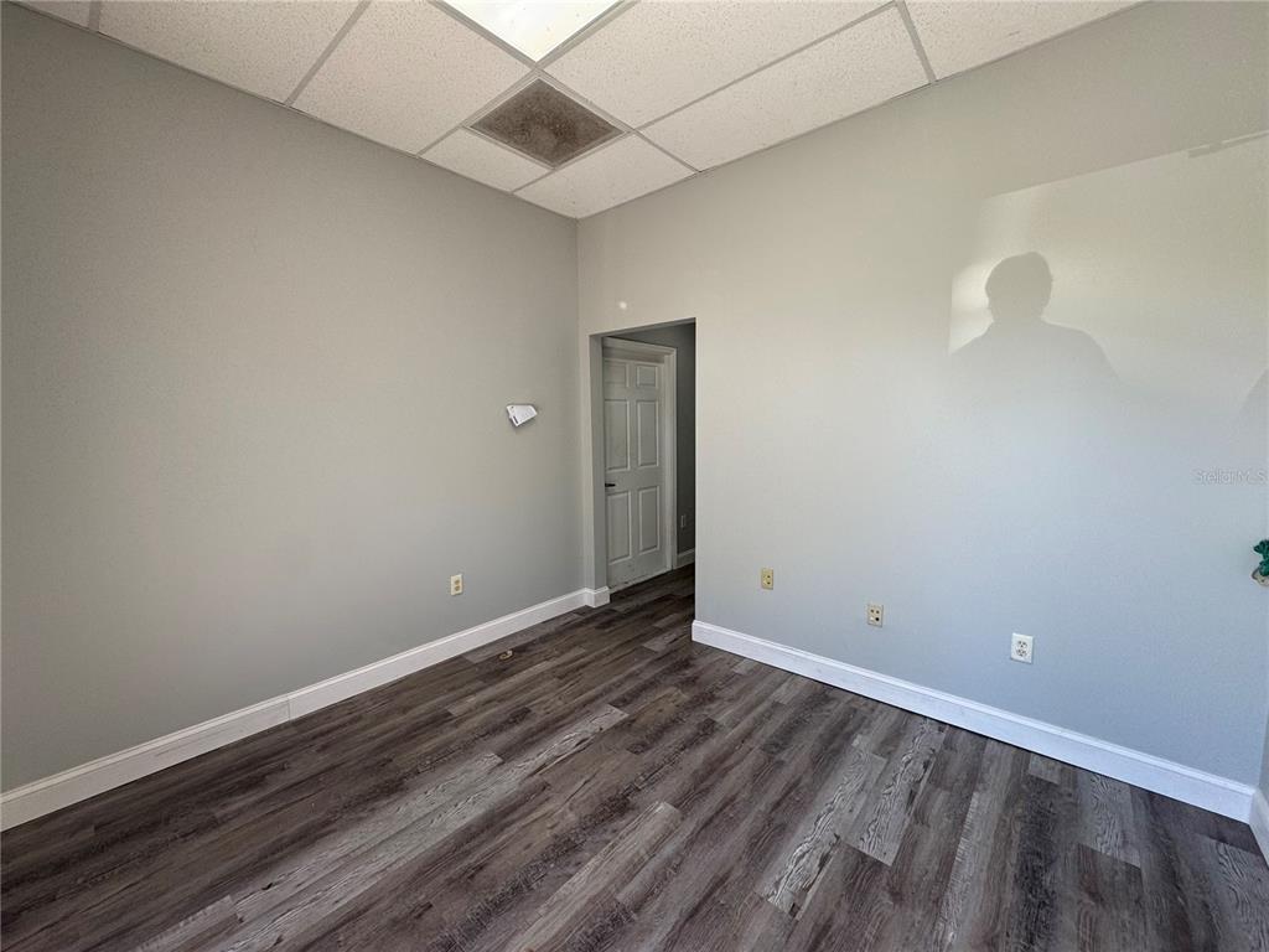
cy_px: 476
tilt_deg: -6.5
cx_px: 634
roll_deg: +0.4
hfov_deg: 102.1
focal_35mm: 14
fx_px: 513
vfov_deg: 85.7
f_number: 2.2
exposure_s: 1/120
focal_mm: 2.22
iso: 64
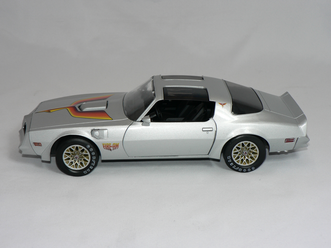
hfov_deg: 31.2
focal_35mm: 62
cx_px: 166
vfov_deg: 23.7
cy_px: 124
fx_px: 593
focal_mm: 10.4
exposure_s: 1/60
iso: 80
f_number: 3.2
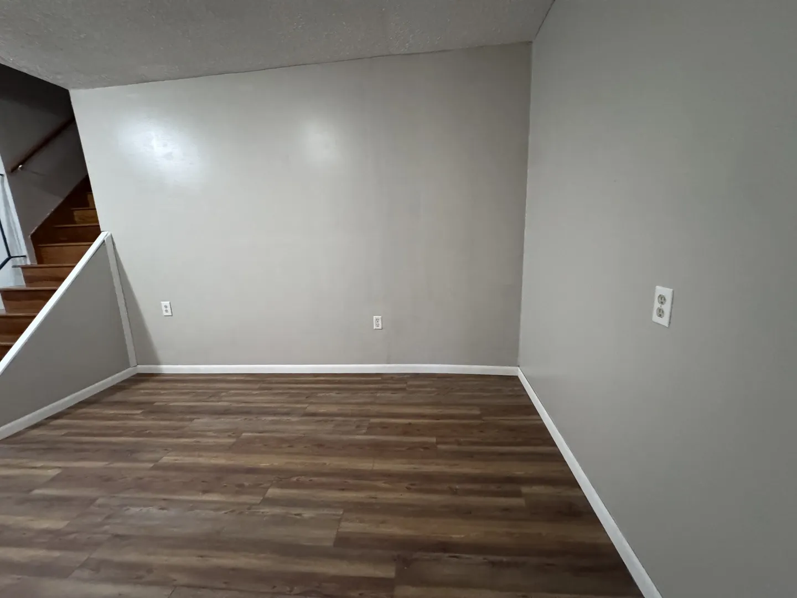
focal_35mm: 14
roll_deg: +2.1
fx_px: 322
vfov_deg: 85.7
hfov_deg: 102.1
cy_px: 299
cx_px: 398
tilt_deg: -11.4
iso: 1000
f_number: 2.2
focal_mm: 2.22
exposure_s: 1/60
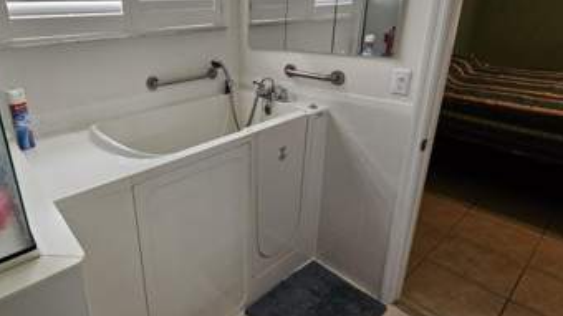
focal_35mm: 20
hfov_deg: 84.3
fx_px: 298
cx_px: 199
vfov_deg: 55.4
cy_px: 125
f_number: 2.2
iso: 250
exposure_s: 1/60
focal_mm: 2.2
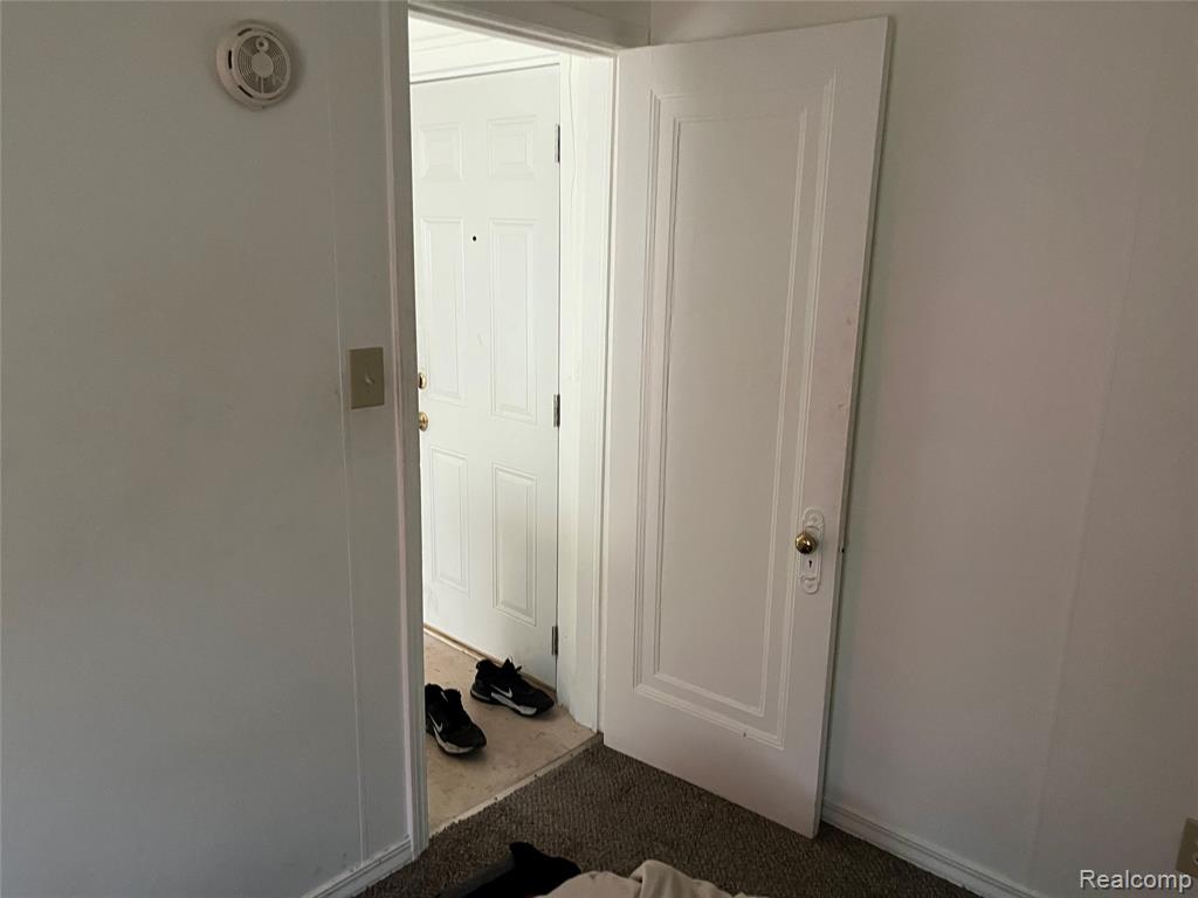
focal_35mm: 26
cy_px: 449
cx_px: 599
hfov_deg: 67.3
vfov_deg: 53.1
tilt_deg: -11.6
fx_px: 900
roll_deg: -1.8
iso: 500
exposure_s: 1/60
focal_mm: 5.1
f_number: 1.6
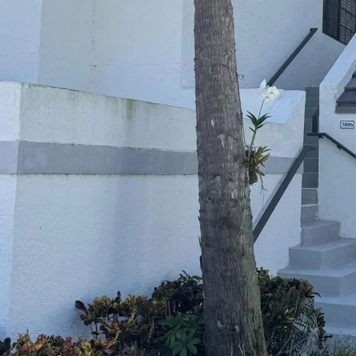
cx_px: 326
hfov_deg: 25.9
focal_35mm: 64
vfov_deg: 26.7
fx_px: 745
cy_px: 111
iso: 80
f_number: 1.78
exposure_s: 1/2174
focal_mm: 6.76
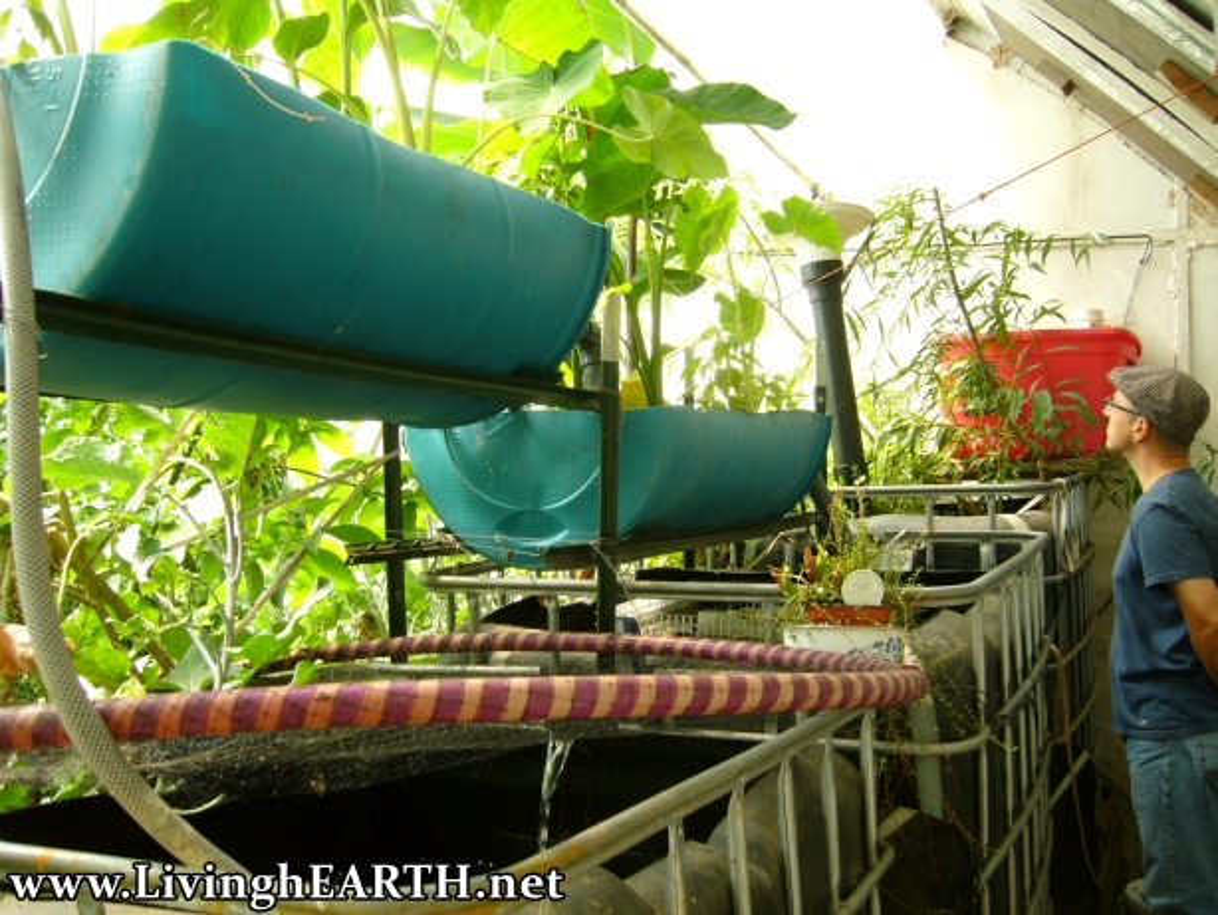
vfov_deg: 40.7
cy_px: 458
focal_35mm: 35
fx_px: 1232
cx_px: 609
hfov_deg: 52.6
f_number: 2.8
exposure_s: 1/125
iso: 100
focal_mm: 5.8
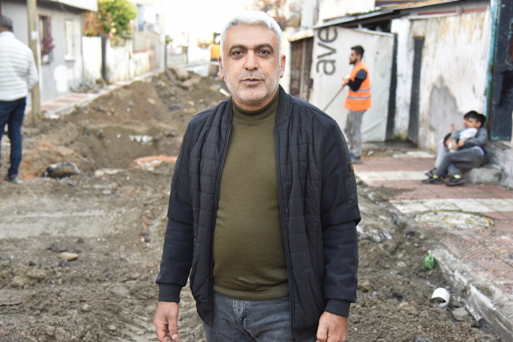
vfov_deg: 28.6
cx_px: 256
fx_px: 670
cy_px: 171
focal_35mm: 47
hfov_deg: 41.9
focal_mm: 46
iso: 1600
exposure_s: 1/500
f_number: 4
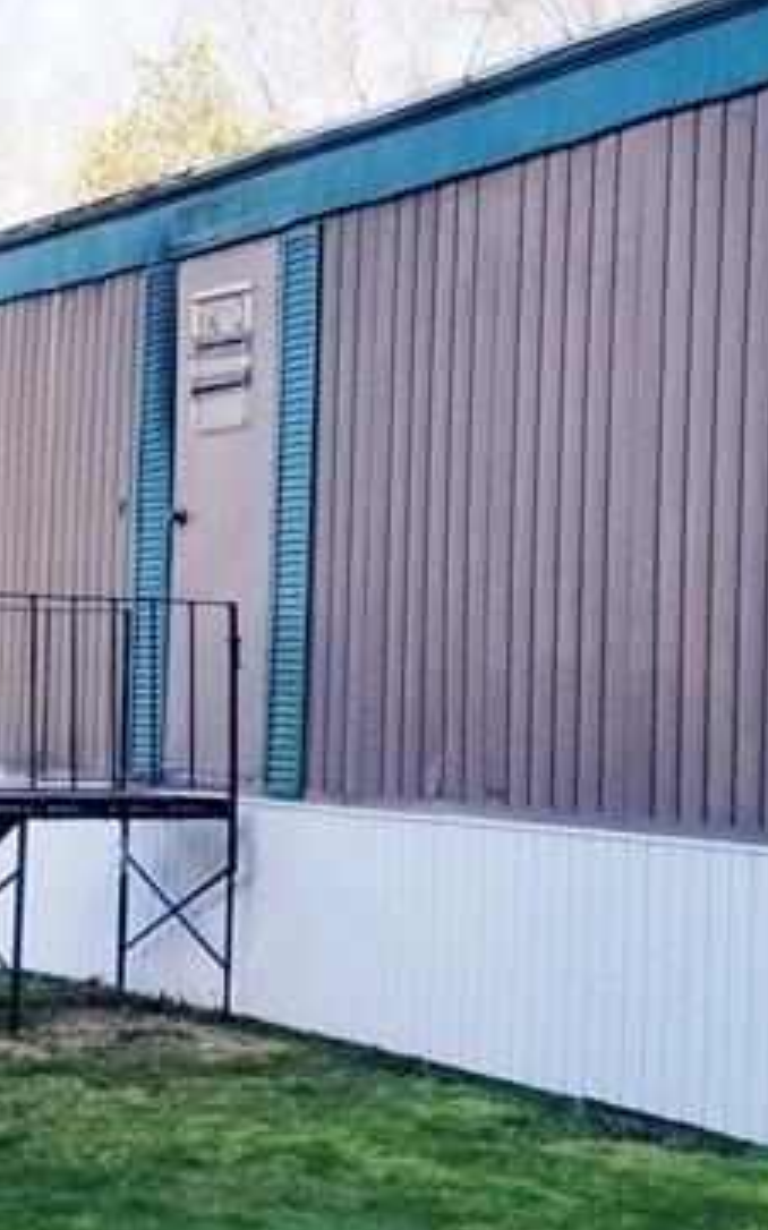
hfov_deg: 16.7
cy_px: 642
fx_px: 2614
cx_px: 540
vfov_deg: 26.5
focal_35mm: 78
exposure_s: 1/1056
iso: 50
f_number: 1.7
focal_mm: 4.3
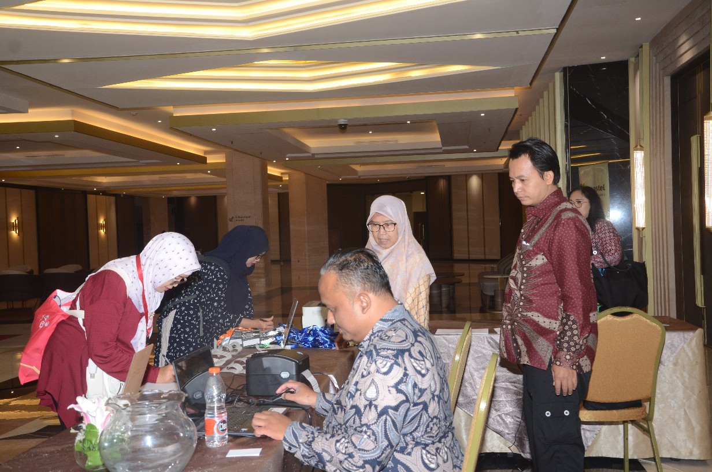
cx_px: 356
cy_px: 236
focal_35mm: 45
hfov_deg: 43.7
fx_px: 888
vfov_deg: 29.7
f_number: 8
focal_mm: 30
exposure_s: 1/125
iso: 560
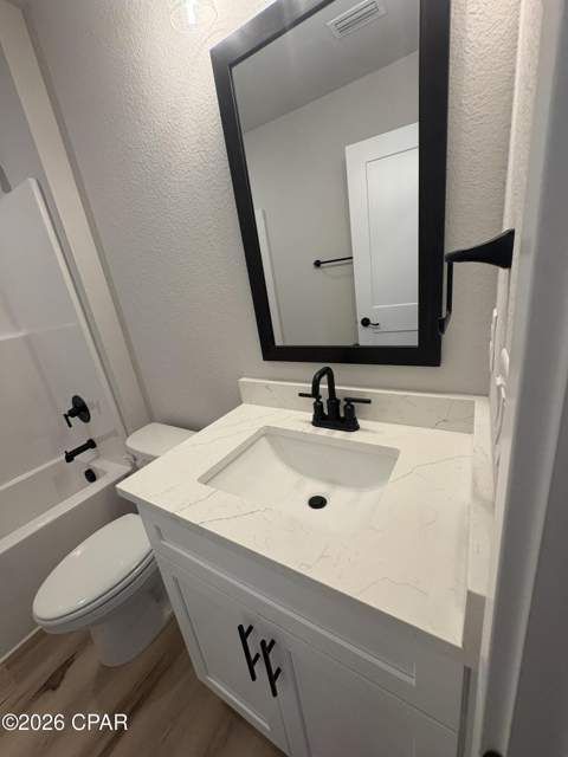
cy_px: 378
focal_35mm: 14
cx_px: 284
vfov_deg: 102.1
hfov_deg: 85.7
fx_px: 306
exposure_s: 1/120
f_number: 2.2
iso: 125
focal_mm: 2.22
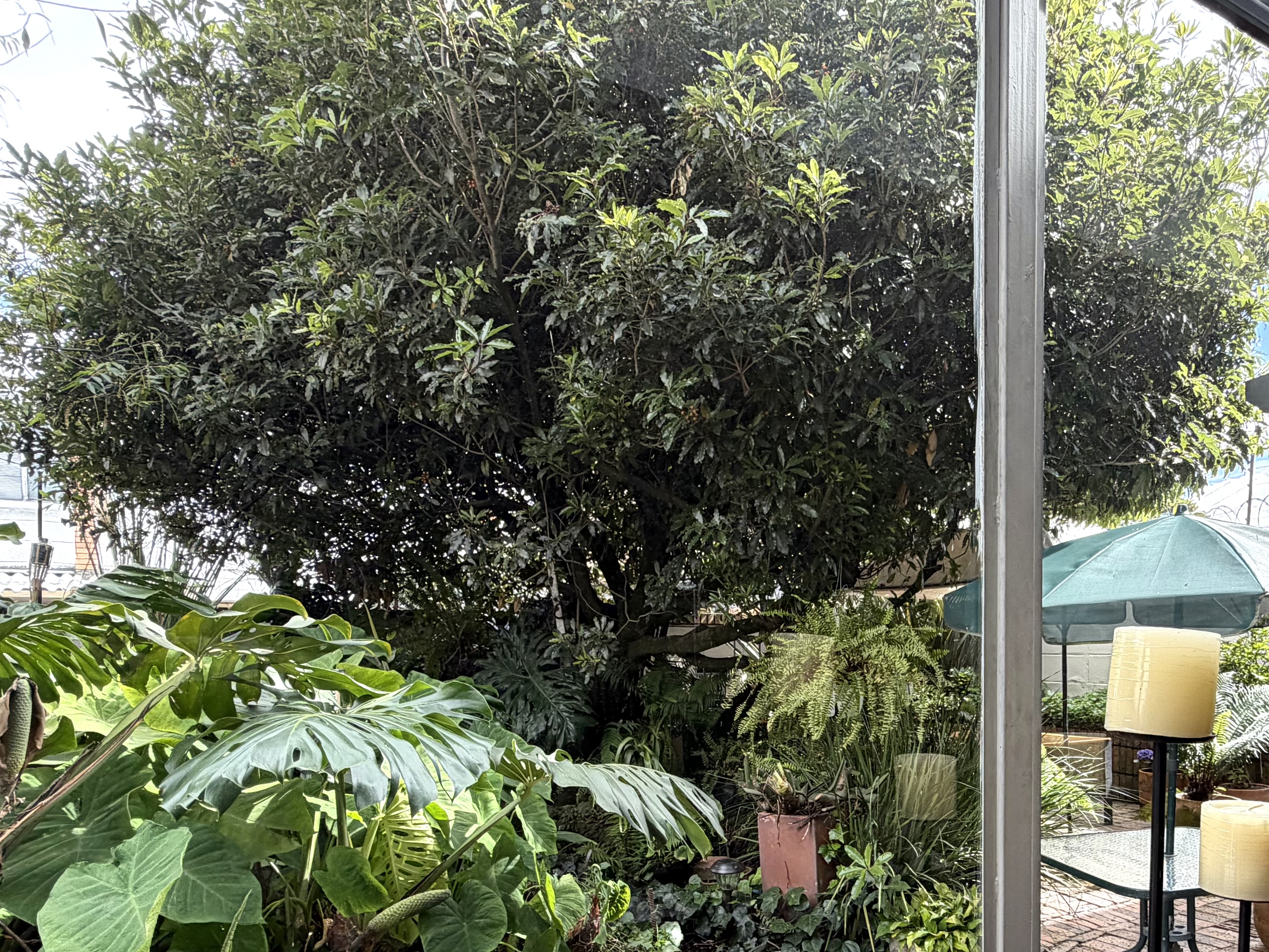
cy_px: 683
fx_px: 953
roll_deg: +1.1
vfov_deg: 51.4
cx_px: 804
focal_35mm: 26
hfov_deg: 66.2
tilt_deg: -2.5
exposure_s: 1/199
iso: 50
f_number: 2.2
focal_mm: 2.22
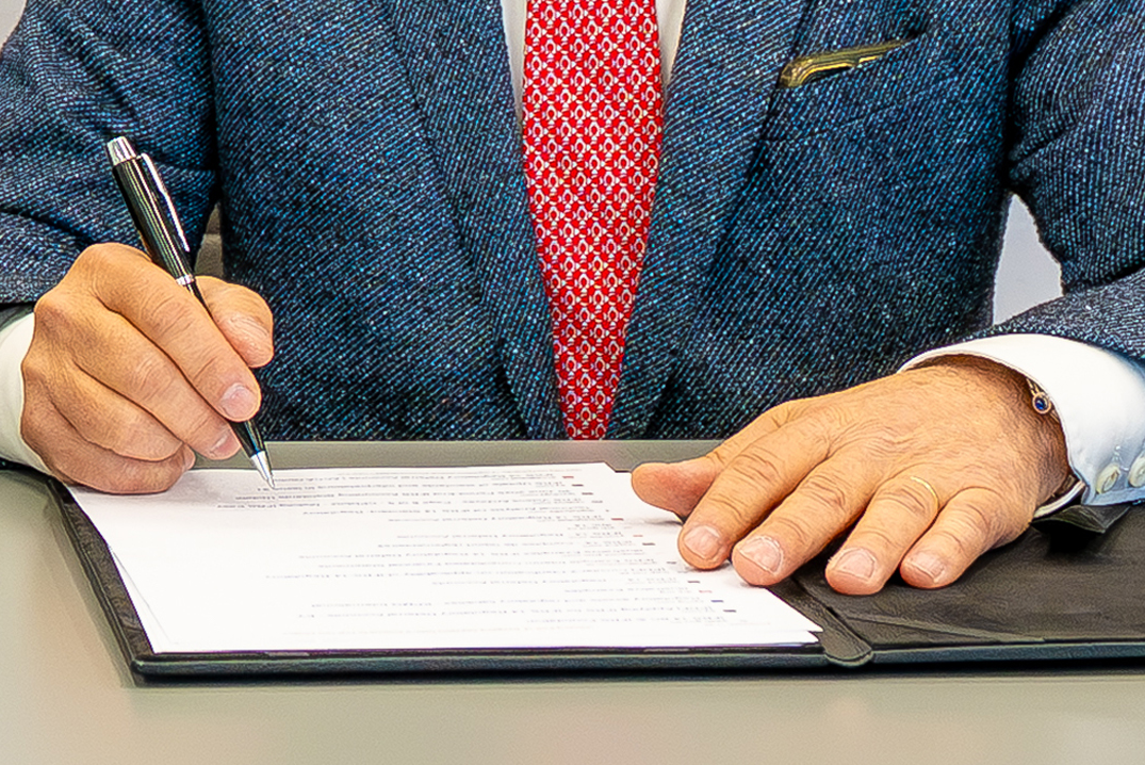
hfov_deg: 14.3
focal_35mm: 138
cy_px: -161
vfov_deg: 9.8
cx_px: -320
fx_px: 4391
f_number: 5.6
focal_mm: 35
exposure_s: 1/200
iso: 2000
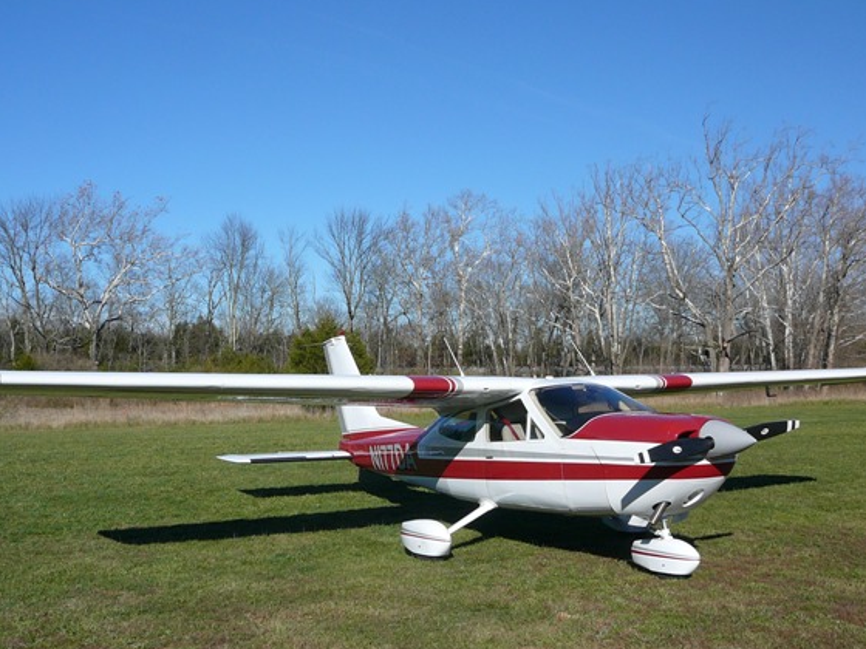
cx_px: 444
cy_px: 360
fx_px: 1001
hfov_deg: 46.8
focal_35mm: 40
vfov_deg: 35.9
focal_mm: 5.2
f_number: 5
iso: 80
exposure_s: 1/640
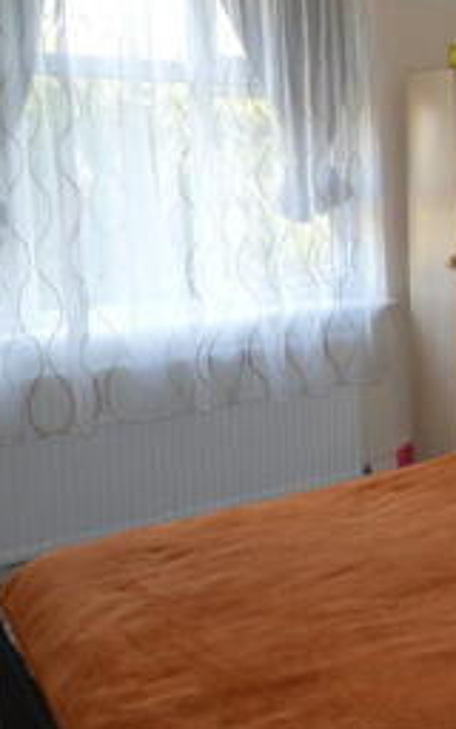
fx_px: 935
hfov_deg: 23.1
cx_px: 650
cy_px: 271
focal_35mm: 47
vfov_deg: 42.3
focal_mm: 12
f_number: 4.5
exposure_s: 1/60
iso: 450
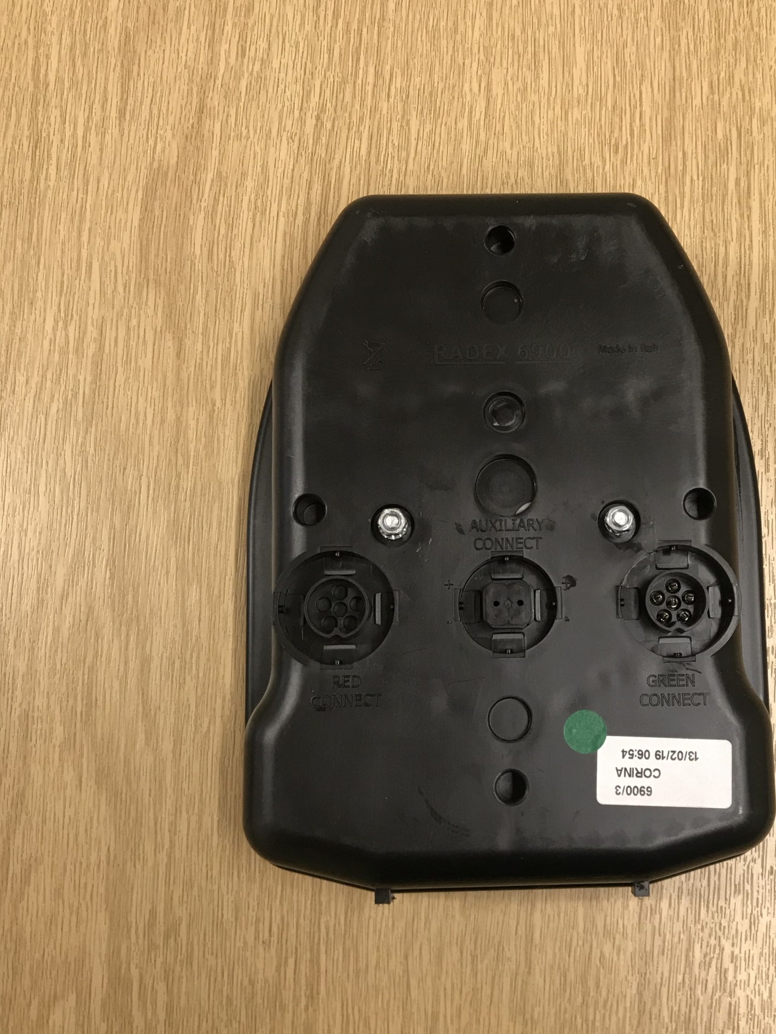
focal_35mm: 38
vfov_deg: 48.9
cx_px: 525
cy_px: 577
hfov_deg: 37.3
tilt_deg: -84.2
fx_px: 1136
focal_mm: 3.99
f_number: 1.8
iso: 32
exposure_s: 1/33
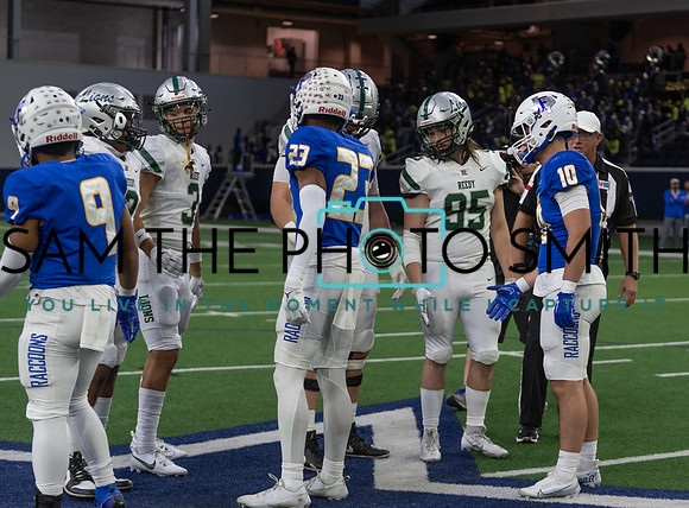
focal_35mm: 81
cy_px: 232
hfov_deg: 24.1
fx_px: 1610
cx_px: 414
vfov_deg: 17.9
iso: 500
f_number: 2.8
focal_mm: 70
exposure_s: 1/320
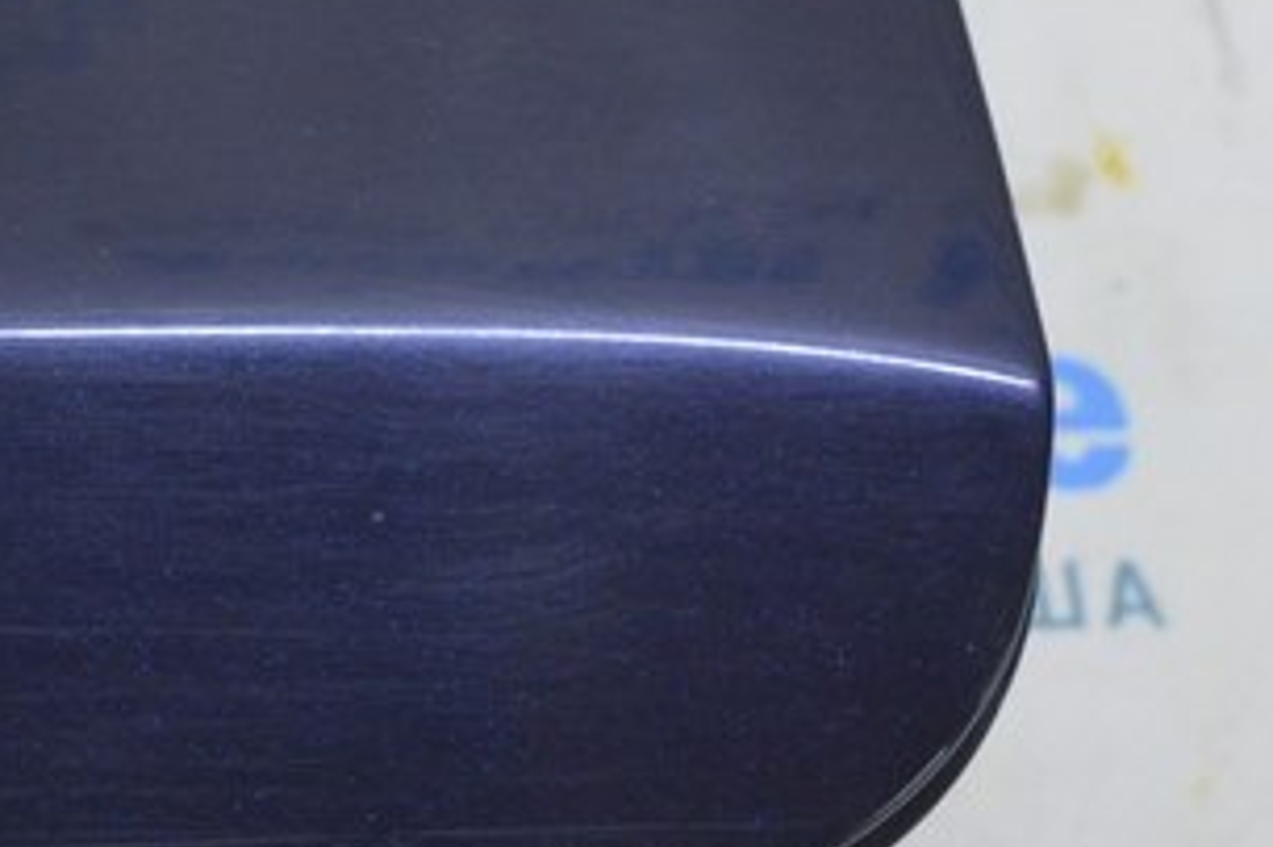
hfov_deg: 15.9
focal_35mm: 121
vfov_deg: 11.2
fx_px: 4276
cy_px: 27
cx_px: -447
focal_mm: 24
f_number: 5.6
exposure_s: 1/20
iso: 400
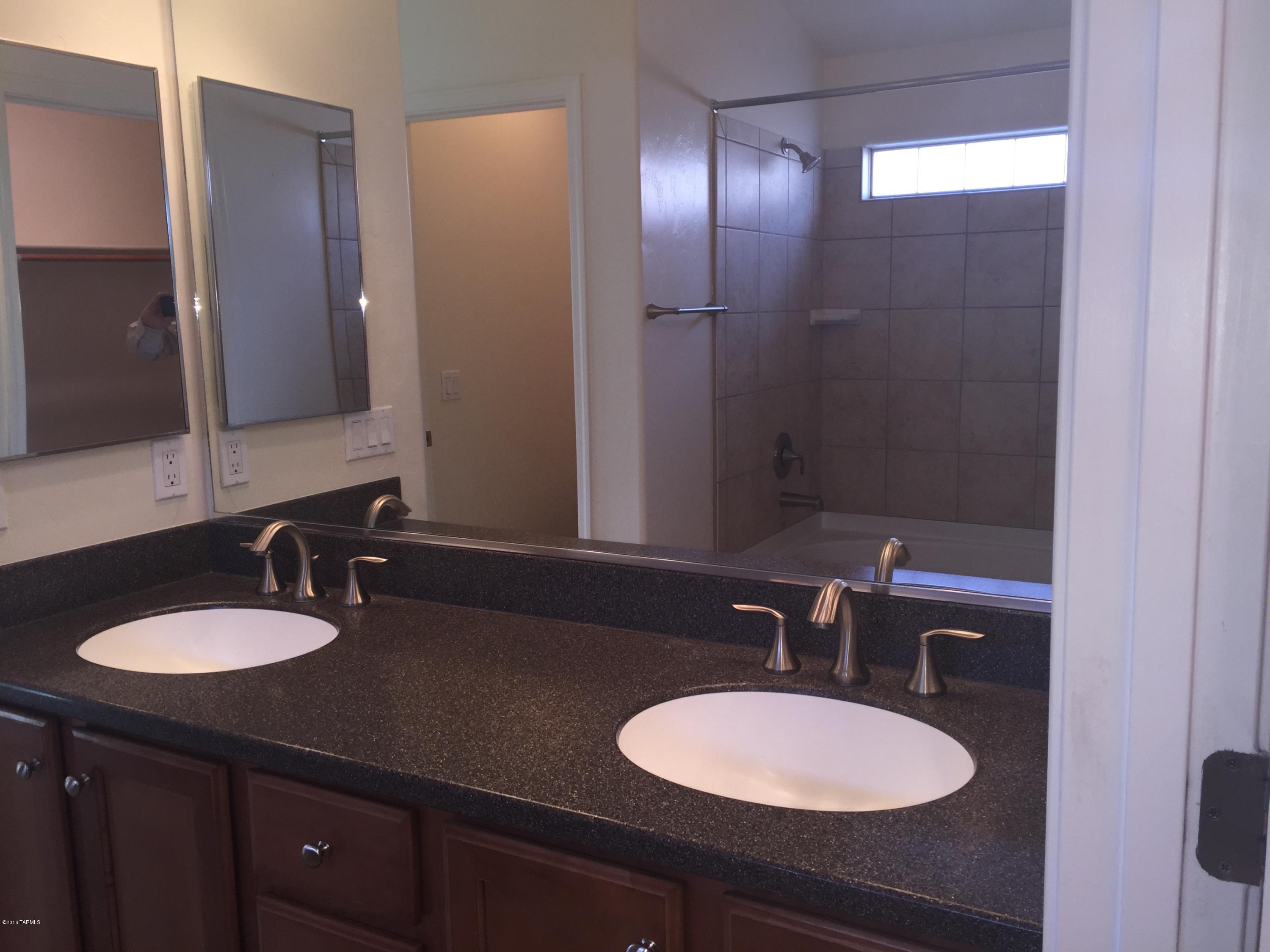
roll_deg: -0.1
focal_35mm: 29
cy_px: 476
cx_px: 635
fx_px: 1064
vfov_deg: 48.2
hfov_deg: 61.7
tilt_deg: -9.2
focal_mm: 4.15
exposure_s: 1/40
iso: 32
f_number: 2.2
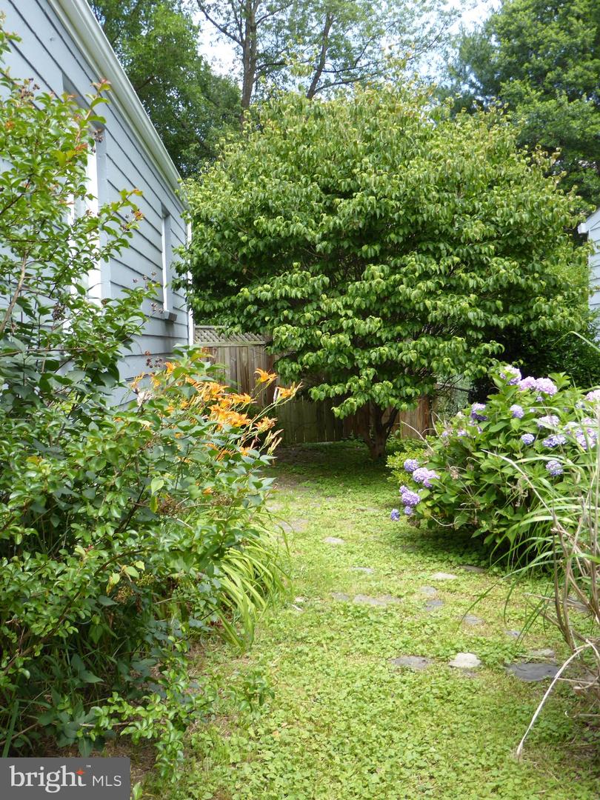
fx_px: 832
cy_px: 400
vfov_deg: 51.4
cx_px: 300
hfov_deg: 39.7
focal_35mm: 36
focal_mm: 6.3
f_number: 3.7
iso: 80
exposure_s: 1/160
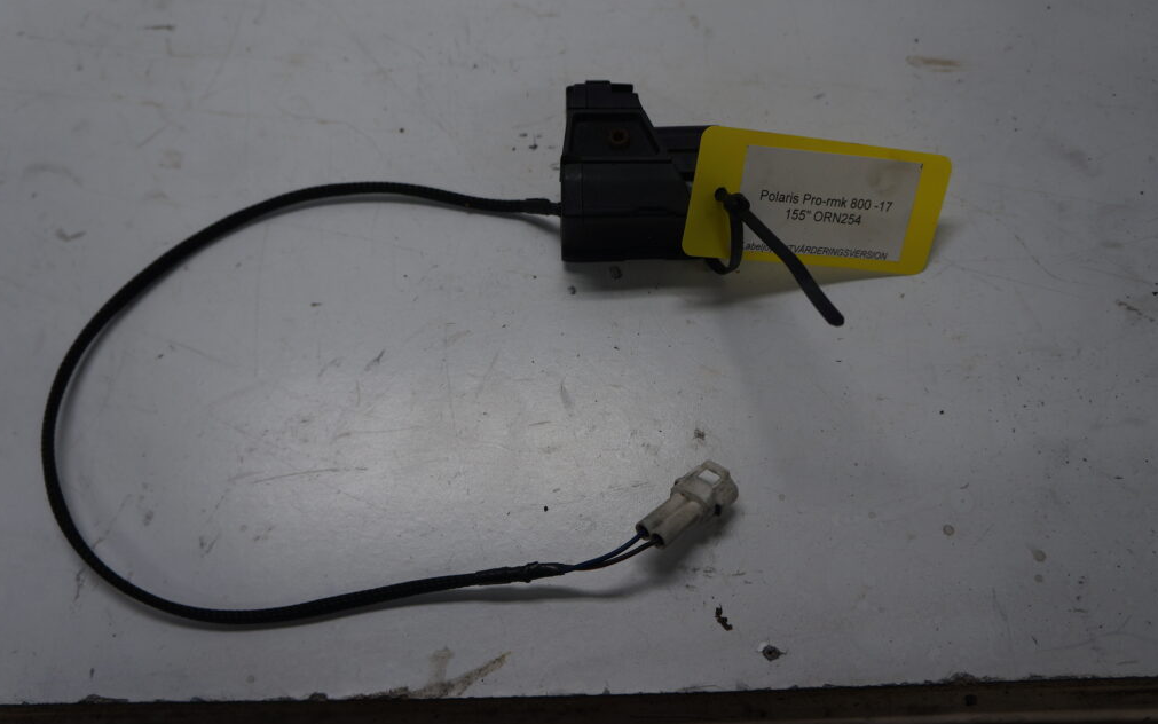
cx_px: 575
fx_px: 1026
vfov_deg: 38.9
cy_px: 363
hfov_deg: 58.9
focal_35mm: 33
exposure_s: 1/160
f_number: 4
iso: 100
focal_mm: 21
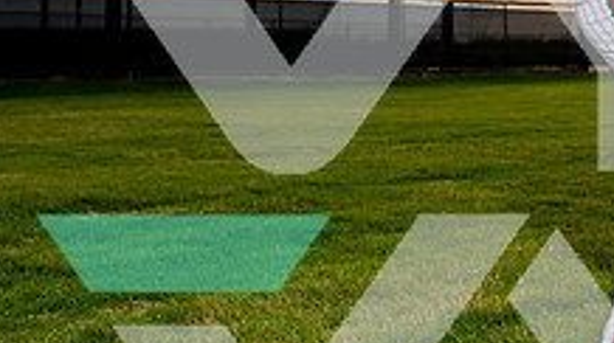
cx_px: 763
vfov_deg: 14.7
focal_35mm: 81
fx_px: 1317
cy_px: 24
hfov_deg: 23.6
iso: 100
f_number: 4
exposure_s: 1/1000
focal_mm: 29
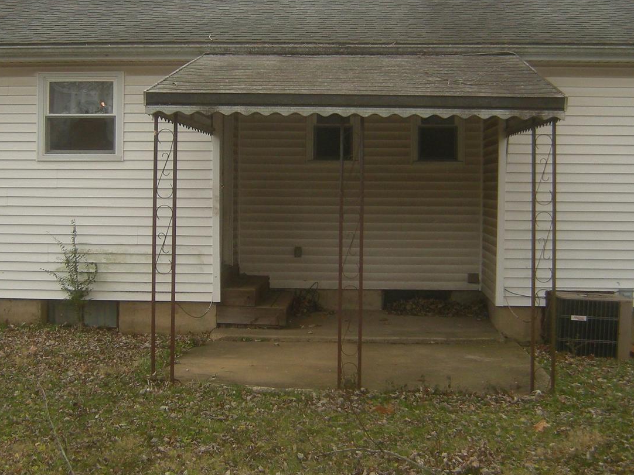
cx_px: 313
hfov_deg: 36.2
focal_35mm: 53
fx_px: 970
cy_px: 197
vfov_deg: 27.5
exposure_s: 1/332
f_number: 2.8
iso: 91
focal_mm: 4.7
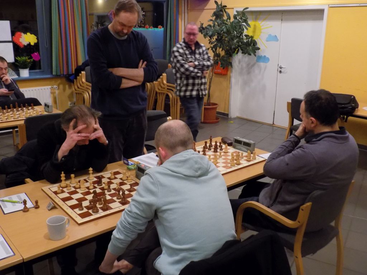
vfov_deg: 41.8
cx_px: 184
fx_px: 360
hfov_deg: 54.0
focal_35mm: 34
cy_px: 138
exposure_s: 1/20
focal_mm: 6.1
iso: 400
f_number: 3.4
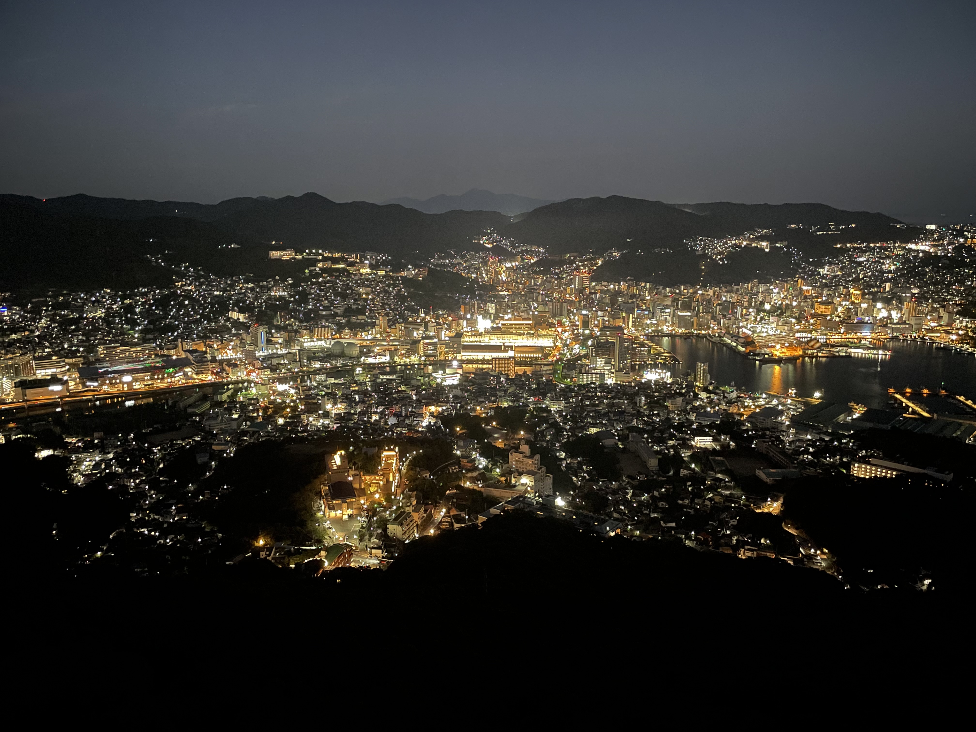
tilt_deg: -12.0
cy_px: 366
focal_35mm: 26
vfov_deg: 53.1
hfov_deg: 67.3
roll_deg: -0.4
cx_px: 488
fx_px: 733
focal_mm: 4.2
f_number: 1.6
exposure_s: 1/4
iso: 640
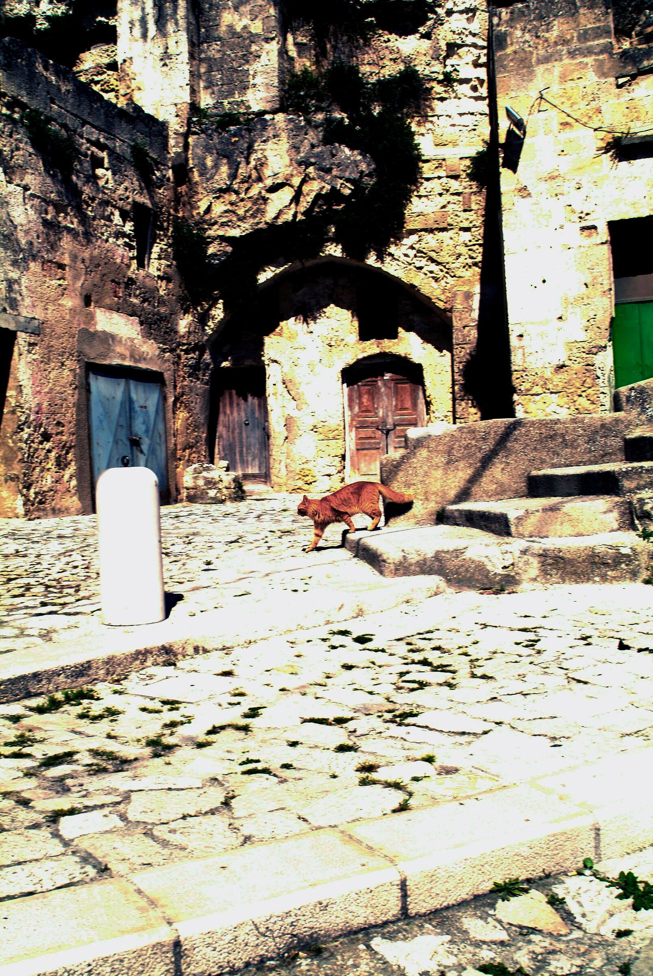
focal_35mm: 39
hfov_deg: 34.3
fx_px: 1058
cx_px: 326
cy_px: 488
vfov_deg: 49.5
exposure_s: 1/125
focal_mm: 26
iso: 100
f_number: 6.7
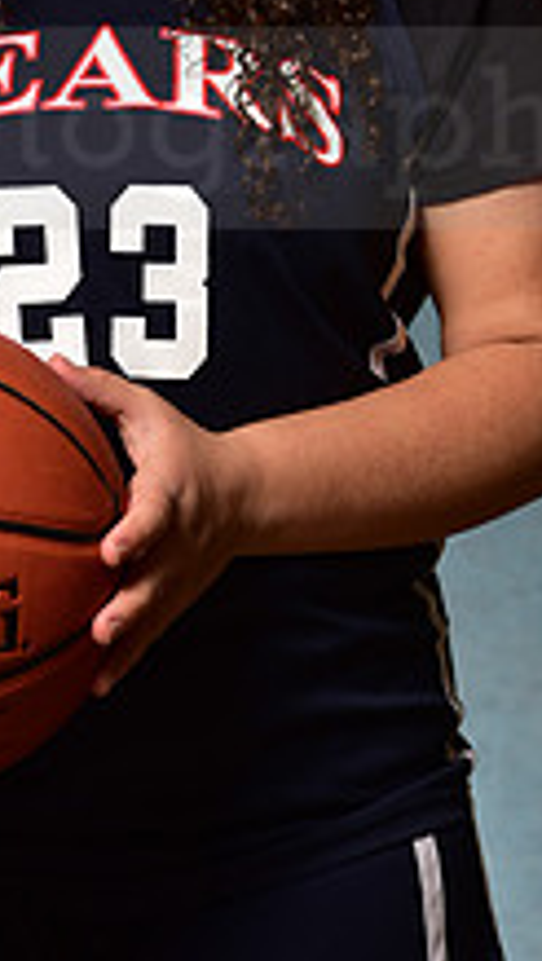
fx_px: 4971
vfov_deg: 11.0
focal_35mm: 195
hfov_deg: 6.2
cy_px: 88
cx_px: 64
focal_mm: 70
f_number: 5
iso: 100
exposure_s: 1/200
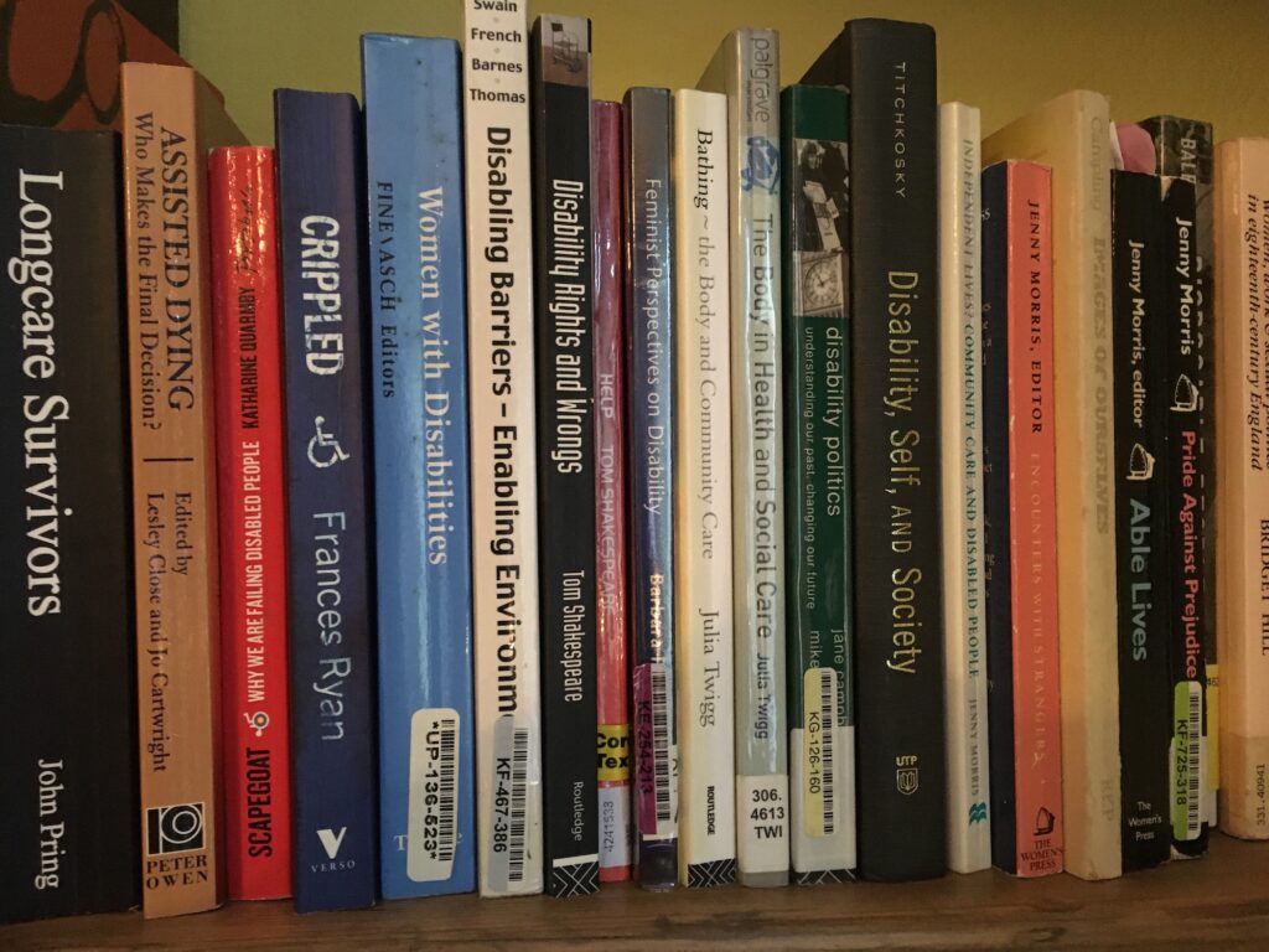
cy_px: 476
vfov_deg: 48.2
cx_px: 634
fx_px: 1063
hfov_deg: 61.7
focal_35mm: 29
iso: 500
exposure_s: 1/17
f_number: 2.2
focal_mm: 4.15
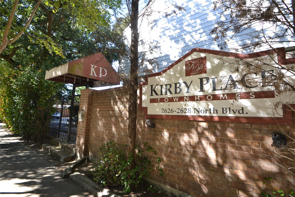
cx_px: 148
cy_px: 98
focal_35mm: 15
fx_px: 123
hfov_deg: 100.4
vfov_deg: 77.3
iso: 320
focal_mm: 10
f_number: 5.6
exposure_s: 1/125
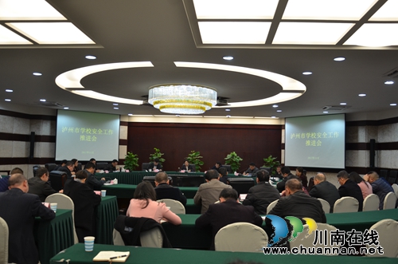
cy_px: 132
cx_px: 199
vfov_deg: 39.8
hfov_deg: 57.3
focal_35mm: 33
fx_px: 364
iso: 400
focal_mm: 22
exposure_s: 1/50
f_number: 3.8
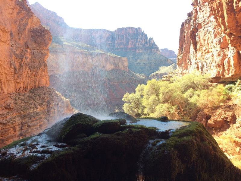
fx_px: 202
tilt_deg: +1.2
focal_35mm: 29
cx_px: 120
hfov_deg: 61.7
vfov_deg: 48.2
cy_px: 90
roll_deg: +0.3
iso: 32
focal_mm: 4.15
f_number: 2.2
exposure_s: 1/203
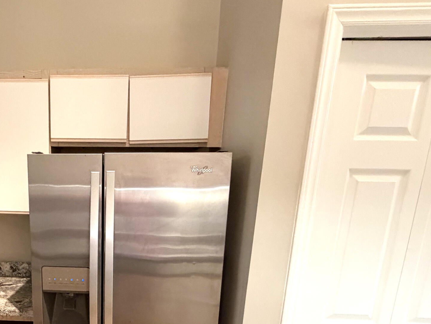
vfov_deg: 45.7
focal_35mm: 29
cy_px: 261
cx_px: 100
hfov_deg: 58.0
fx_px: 361
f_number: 2.2
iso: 800
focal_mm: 2.22
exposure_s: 1/60
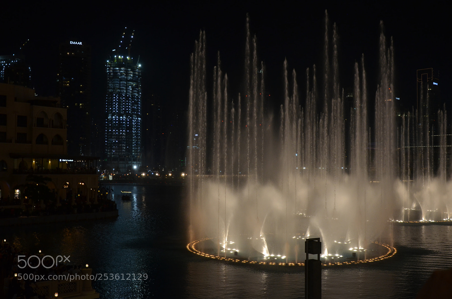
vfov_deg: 34.0
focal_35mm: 39
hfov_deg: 49.7
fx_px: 489
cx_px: 226
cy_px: 150
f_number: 4
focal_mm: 26
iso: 800
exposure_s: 1/60
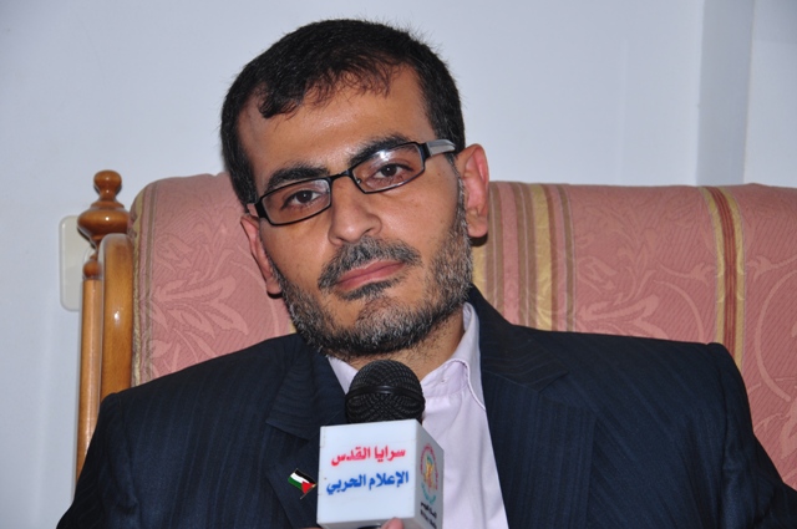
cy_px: 264
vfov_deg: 12.1
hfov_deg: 18.2
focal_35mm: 112
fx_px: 2487
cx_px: 398
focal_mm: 75
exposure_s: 1/125
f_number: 6.3
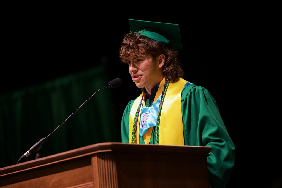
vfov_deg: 7.6
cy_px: 94
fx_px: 1409
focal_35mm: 180
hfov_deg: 11.4
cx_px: 141
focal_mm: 180
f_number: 2.8
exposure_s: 1/640
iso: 1600
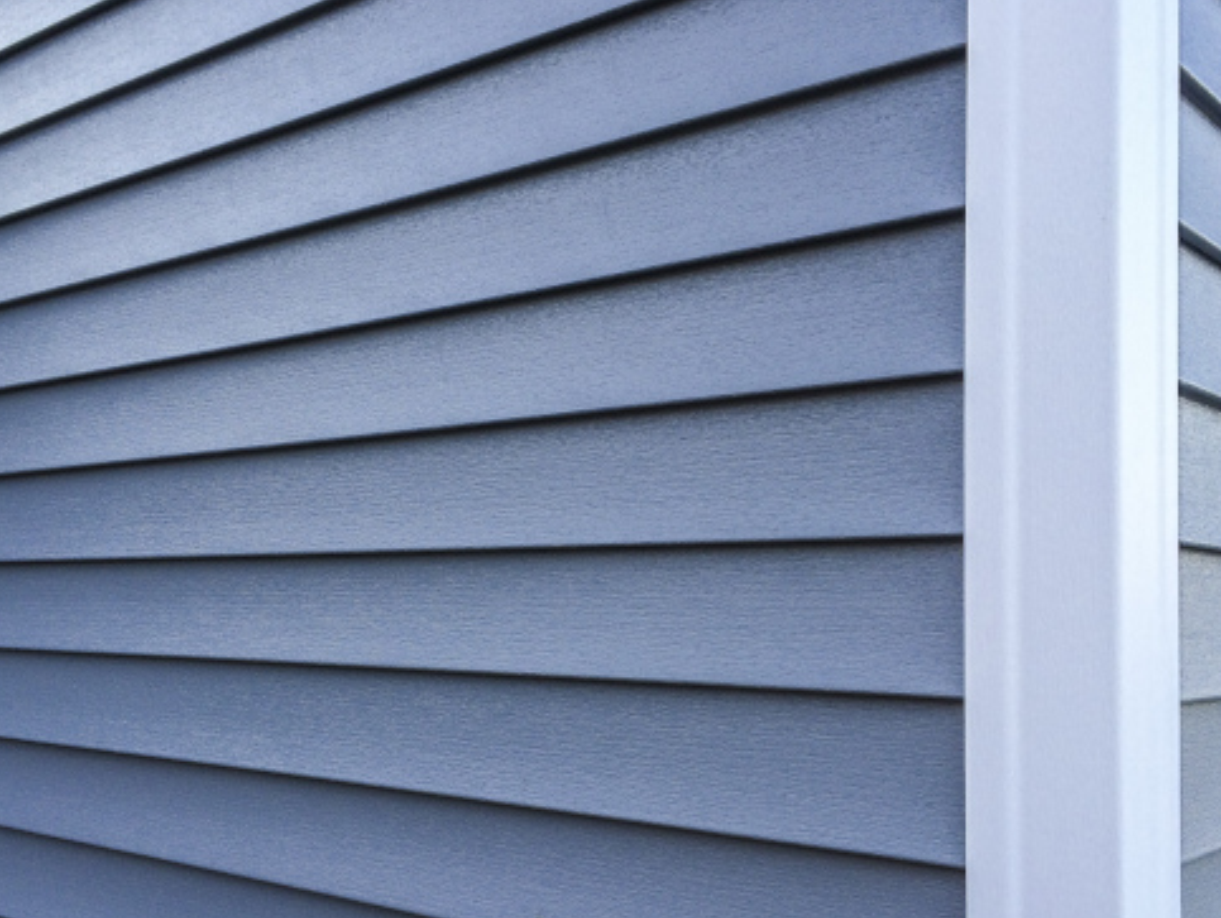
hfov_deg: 47.8
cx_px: 584
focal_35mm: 39
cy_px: 539
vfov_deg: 36.8
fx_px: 1377
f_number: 2.2
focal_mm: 4.15
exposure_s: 1/240
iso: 32
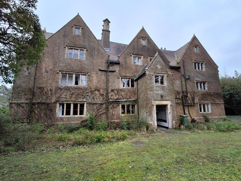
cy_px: 90
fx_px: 111
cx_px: 120
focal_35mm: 16
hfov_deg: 94.5
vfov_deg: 78.1
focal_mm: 1.64
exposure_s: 1/183
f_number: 2.2
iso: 40
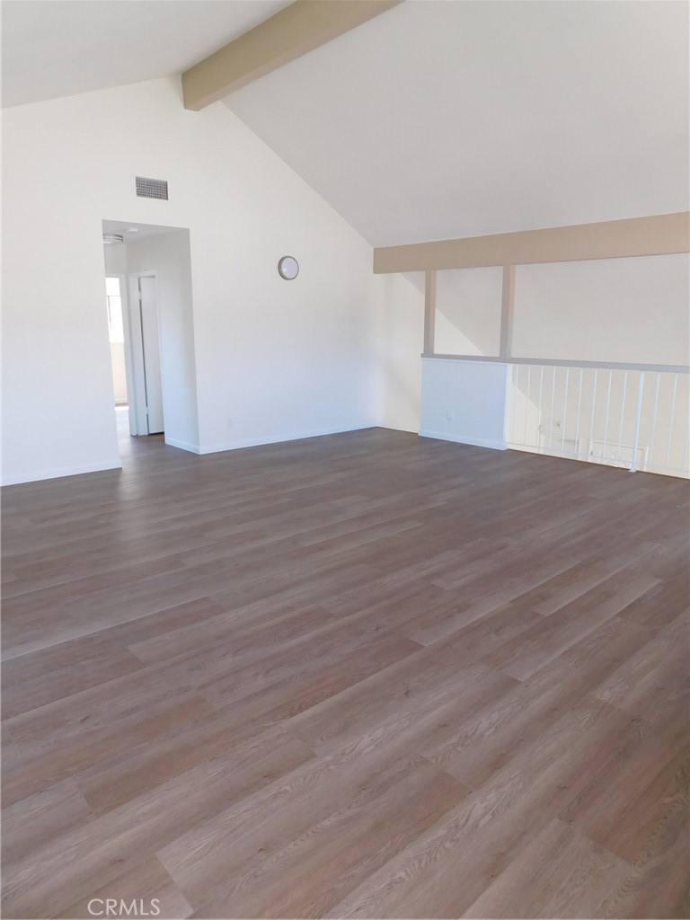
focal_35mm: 23
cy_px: 460
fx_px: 611
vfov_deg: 73.9
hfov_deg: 58.9
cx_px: 345
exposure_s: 1/40
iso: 125
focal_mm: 4
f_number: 3
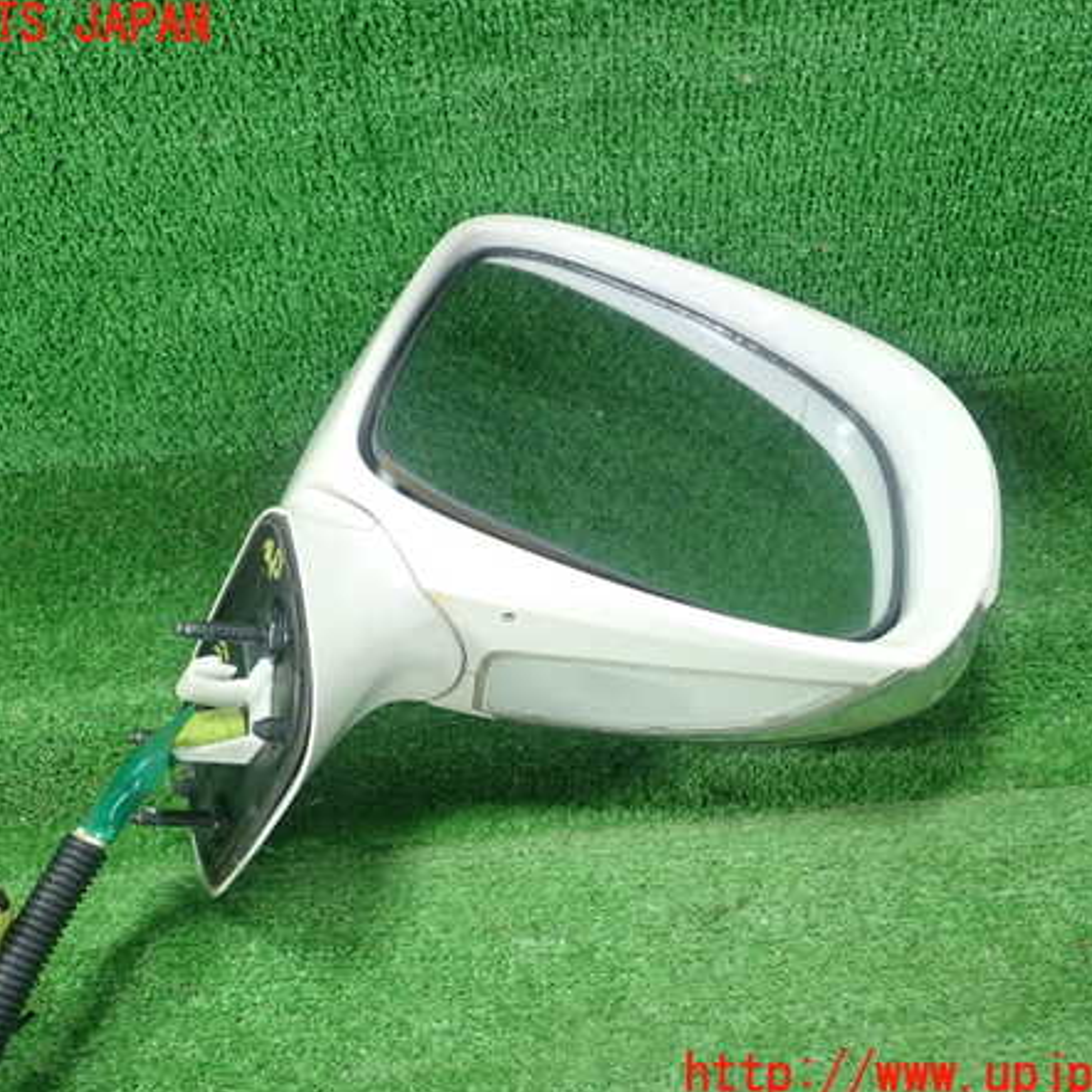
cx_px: 502
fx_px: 1285
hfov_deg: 46.0
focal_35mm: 36
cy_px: 551
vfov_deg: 46.0
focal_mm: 5.5
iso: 400
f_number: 2.3
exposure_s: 1/125
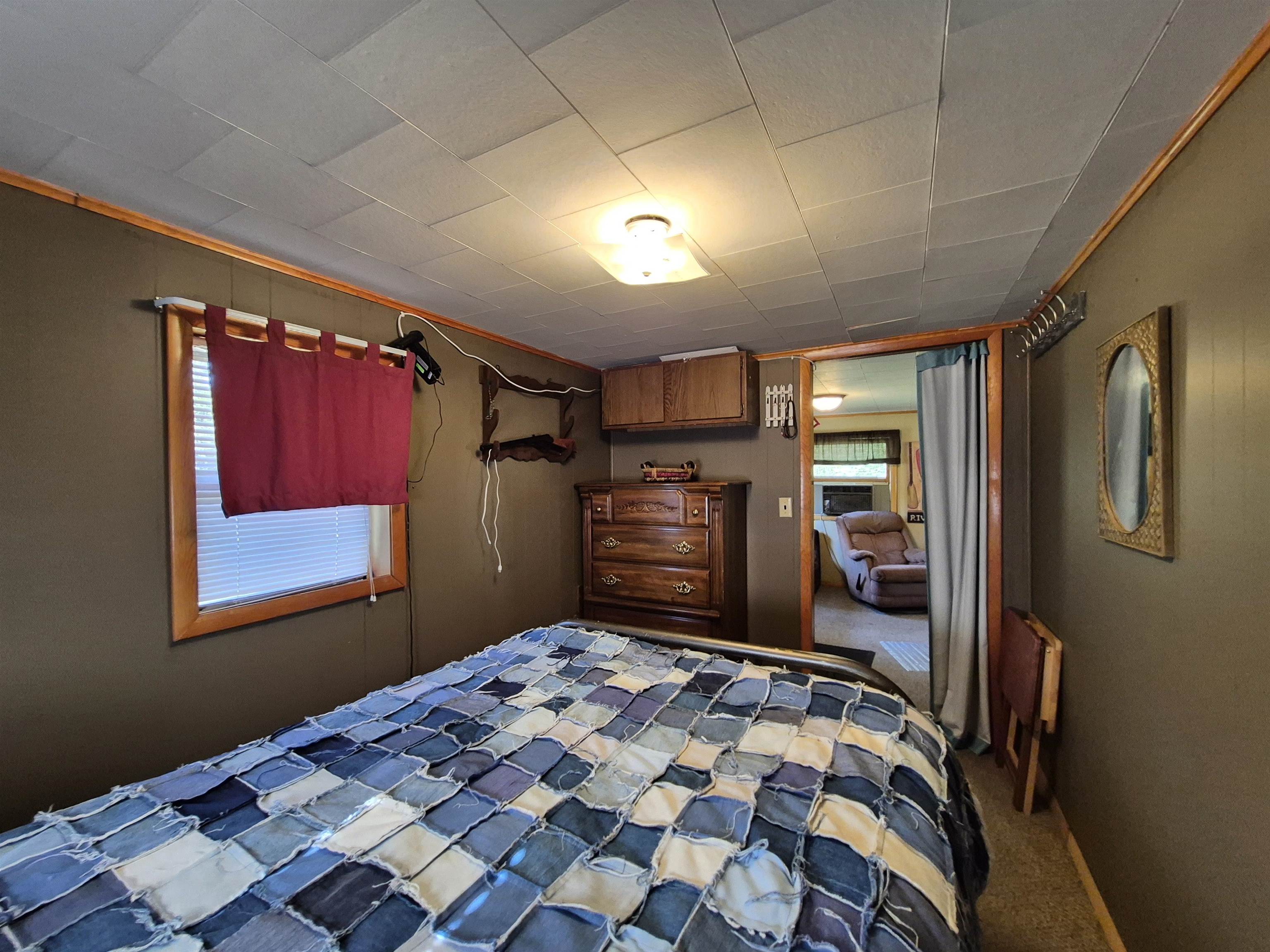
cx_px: 635
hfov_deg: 106.2
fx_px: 477
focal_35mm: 13
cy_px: 476
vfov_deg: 89.9
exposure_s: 1/60
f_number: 2.2
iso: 320
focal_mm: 1.74
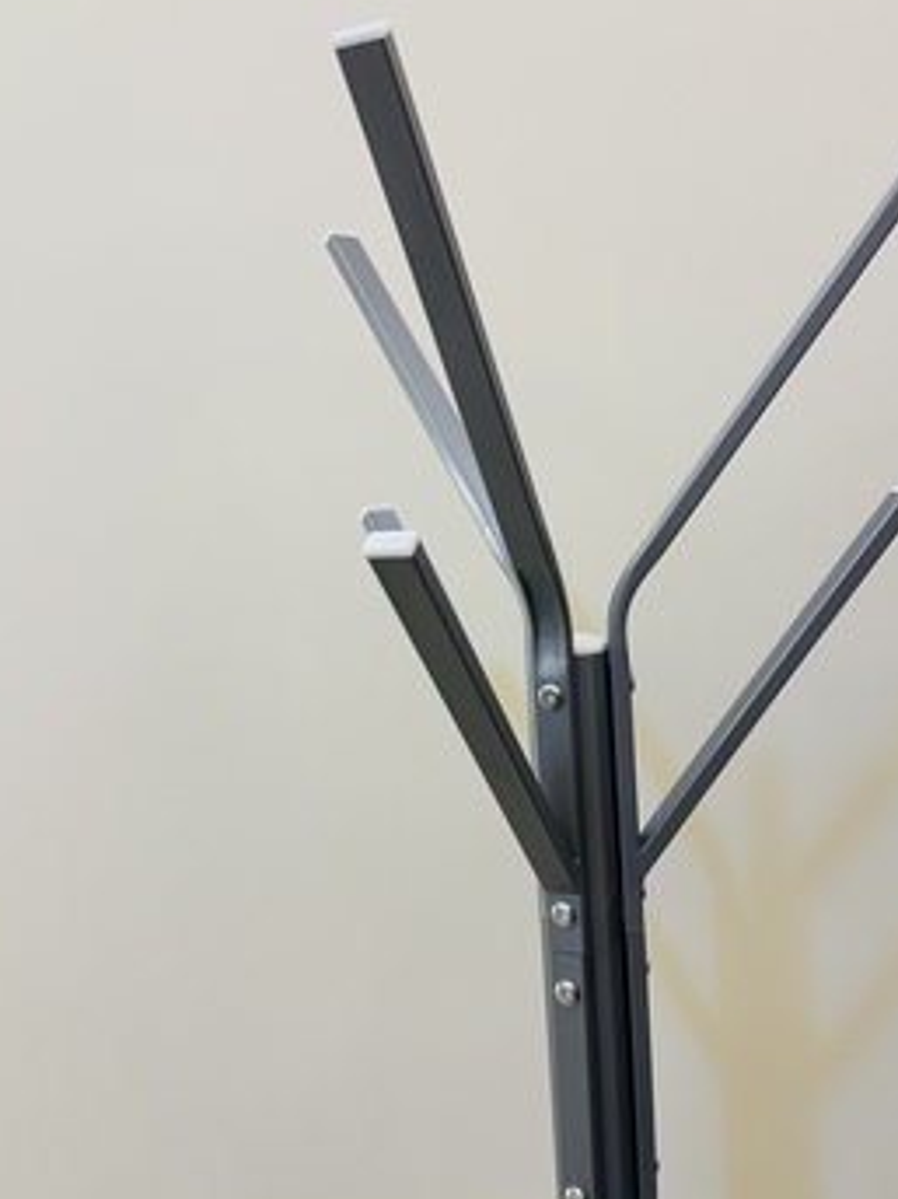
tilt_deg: -3.1
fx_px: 1108
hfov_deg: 44.0
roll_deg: -0.2
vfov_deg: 56.8
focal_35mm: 32
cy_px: 575
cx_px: 508
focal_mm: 6.86
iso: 200
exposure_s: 1/120
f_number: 1.78
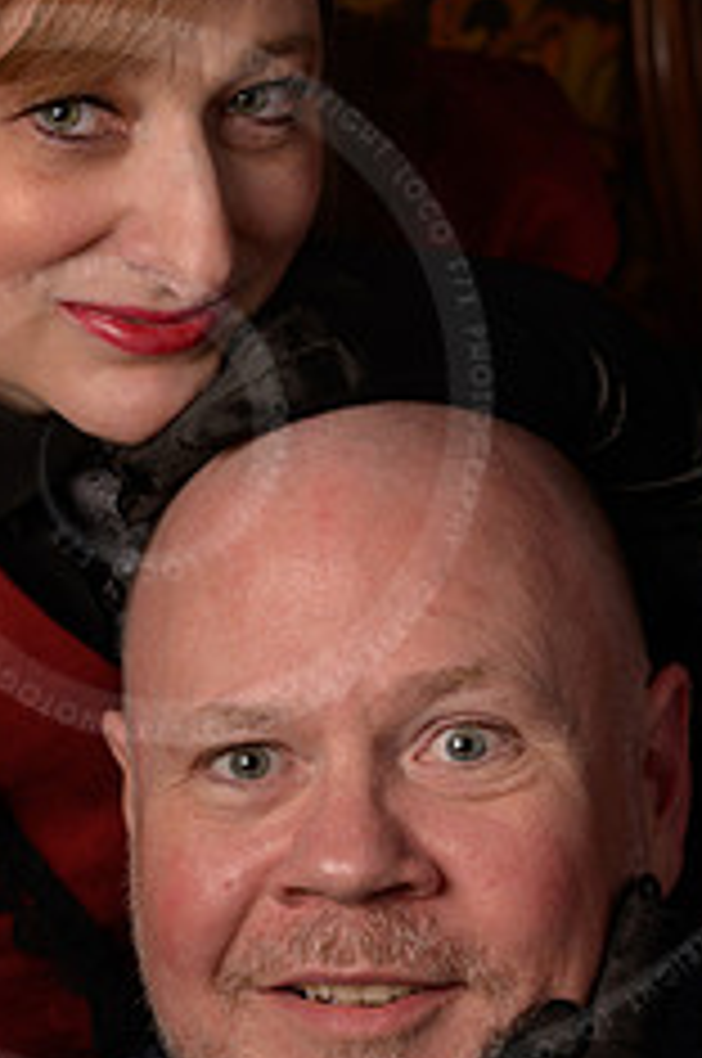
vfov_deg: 12.6
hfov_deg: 8.4
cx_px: 182
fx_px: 4781
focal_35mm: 163
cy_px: 549
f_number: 6.3
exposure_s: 1/1600
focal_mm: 85
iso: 200
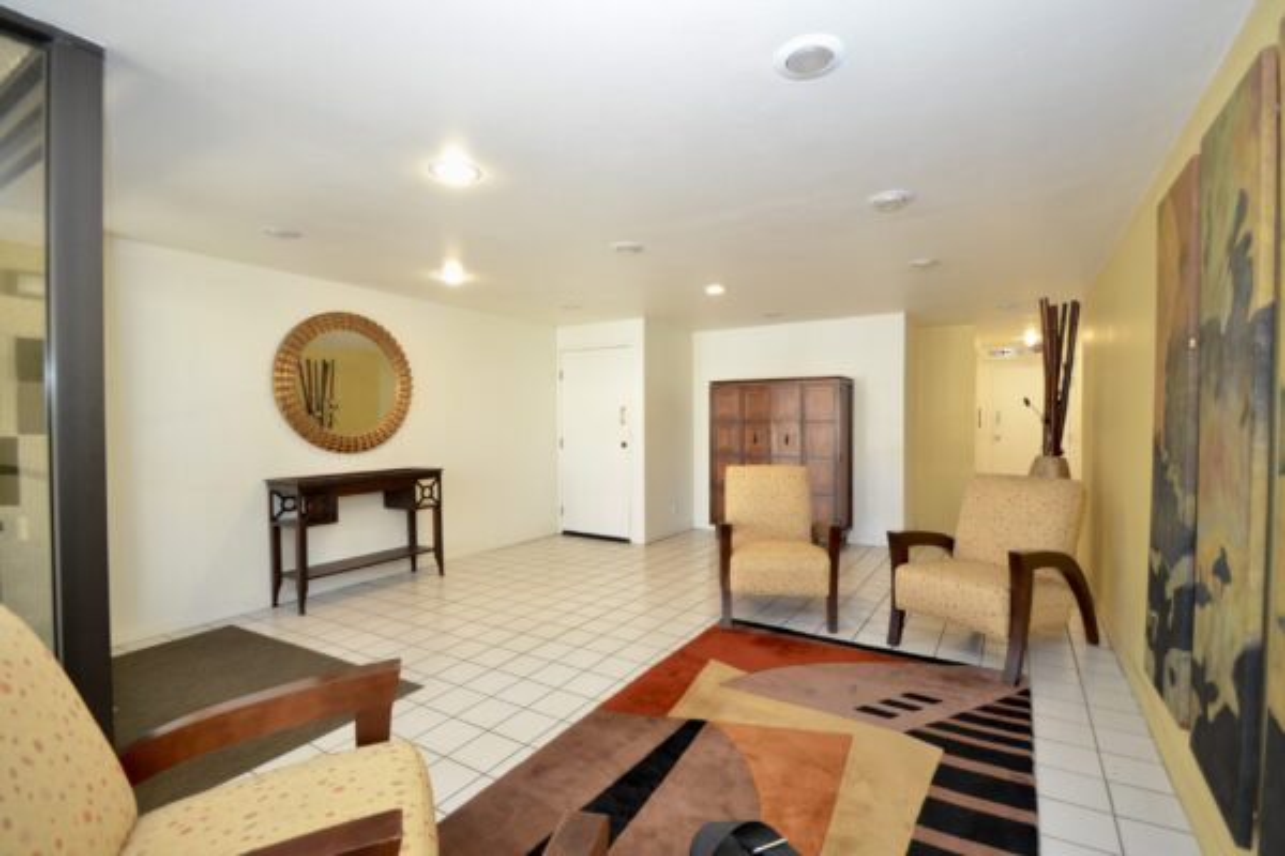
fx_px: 535
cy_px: 428
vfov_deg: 77.3
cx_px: 642
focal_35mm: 15
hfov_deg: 100.4
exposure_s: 1/60
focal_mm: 10
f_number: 4
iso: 900
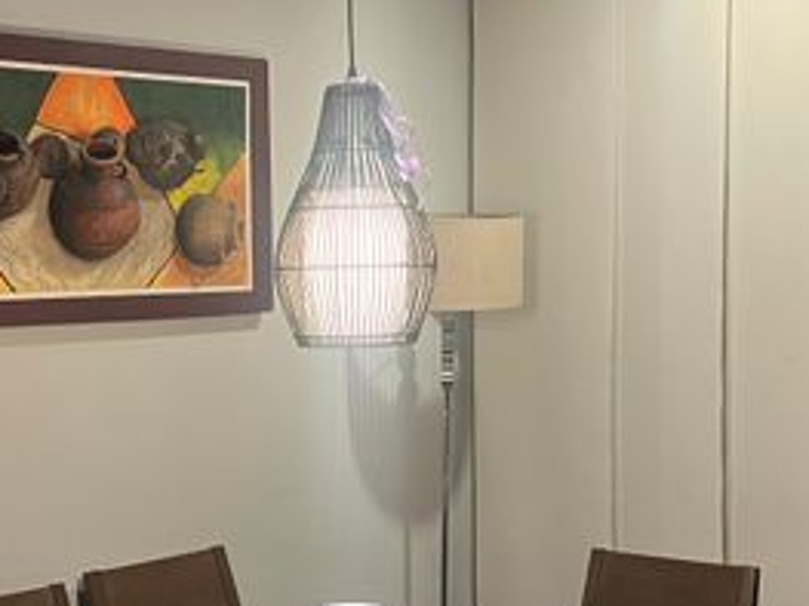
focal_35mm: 66
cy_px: 388
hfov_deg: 29.3
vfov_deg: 22.2
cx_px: 328
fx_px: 1542
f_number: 1.6
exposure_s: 1/40
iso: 400
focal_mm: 5.1
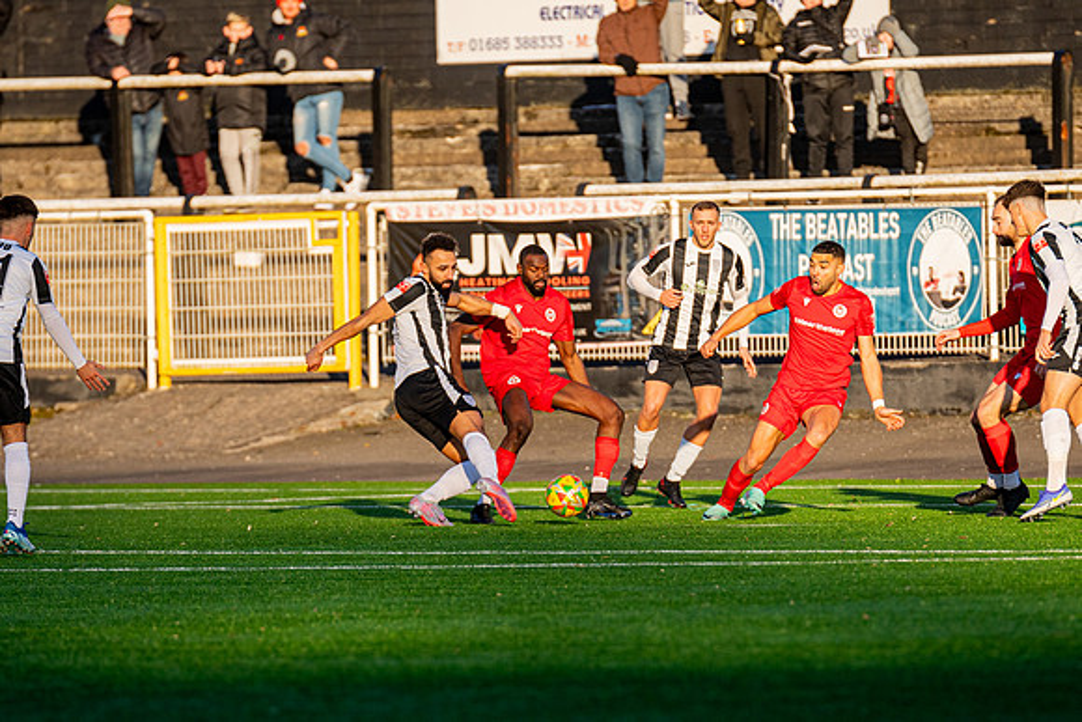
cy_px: 361
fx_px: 13528
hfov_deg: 4.6
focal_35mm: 450
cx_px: 541
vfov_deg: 3.1
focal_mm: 300
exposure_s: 1/2500
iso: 400
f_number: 4
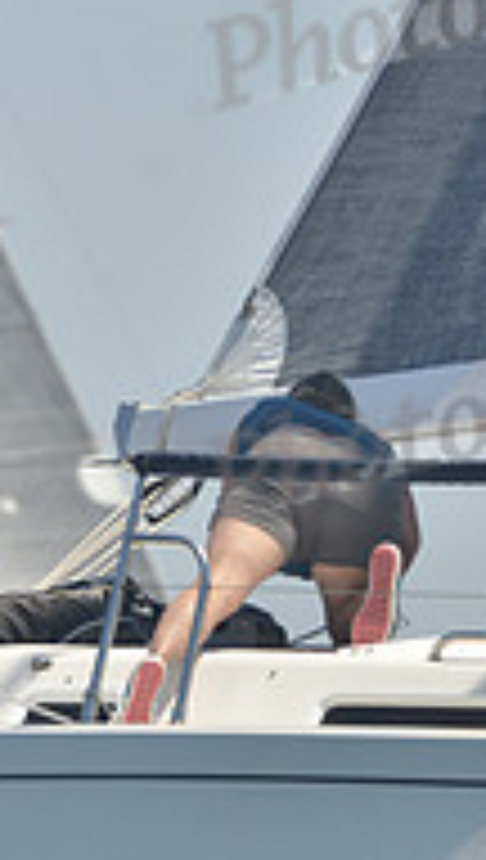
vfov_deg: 3.1
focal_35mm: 699
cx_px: -22
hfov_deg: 1.7
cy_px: 705
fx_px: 15951
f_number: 7.1
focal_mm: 220
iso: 280
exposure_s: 1/1000
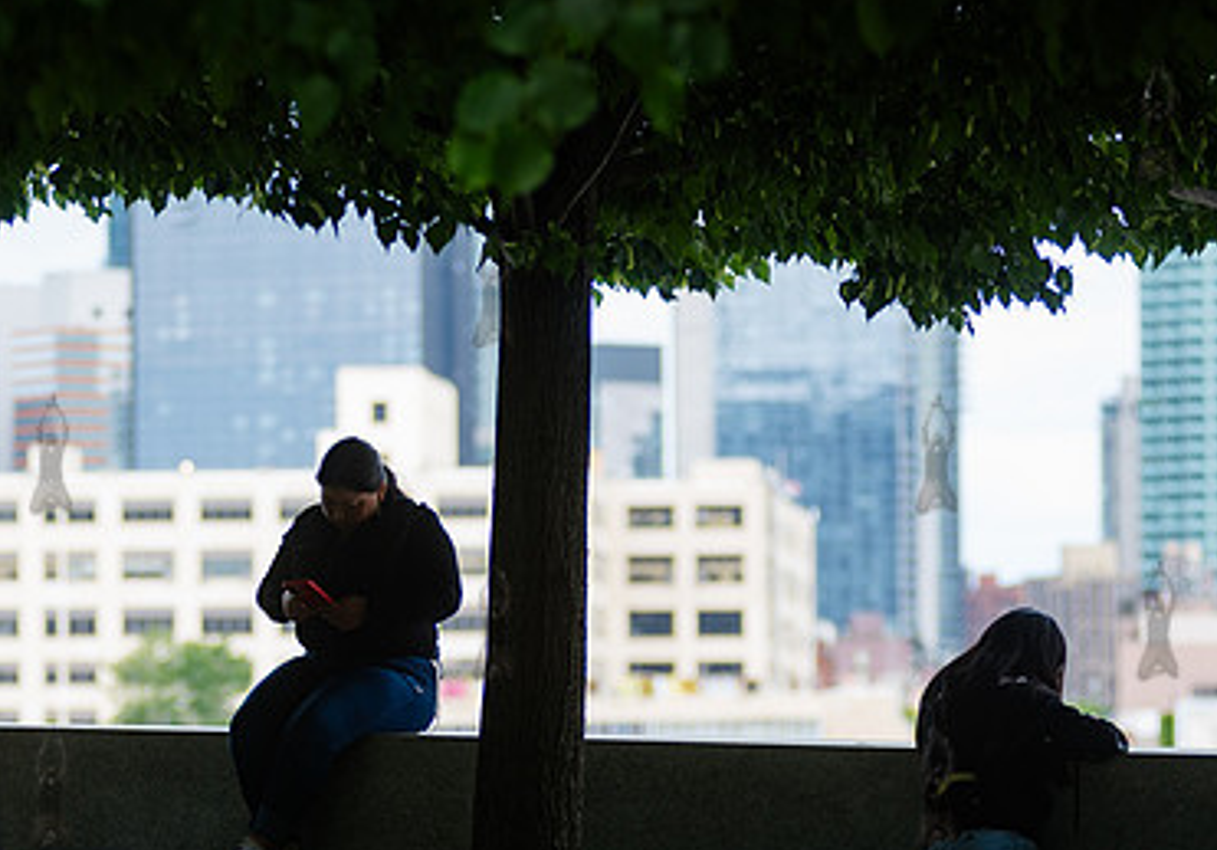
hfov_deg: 9.7
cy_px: 578
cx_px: 380
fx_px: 7135
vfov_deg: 6.8
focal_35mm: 208
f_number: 2.8
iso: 200
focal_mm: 120
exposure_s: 1/640
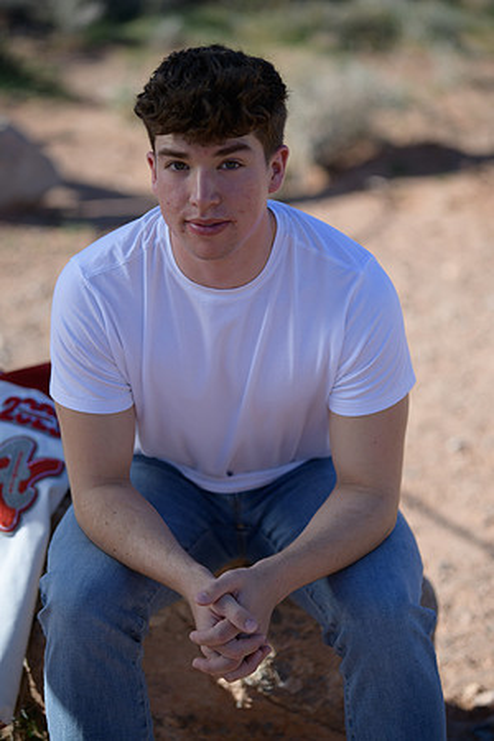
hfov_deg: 12.2
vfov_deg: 18.3
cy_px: 370
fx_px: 2305
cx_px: 247
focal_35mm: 112
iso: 200
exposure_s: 1/3200
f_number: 2.8
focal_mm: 112
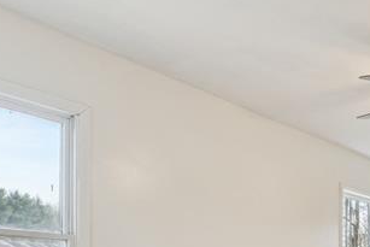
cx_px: 329
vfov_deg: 24.7
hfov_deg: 37.2
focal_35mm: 50
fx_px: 514
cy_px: 289
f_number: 8
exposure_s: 1/25
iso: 400
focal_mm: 10
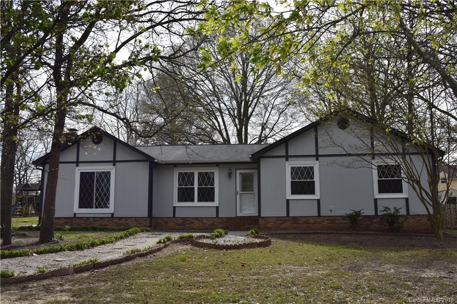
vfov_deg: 39.9
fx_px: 419
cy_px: 152
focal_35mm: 33
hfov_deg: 57.2
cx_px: 228
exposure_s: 1/500
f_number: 8
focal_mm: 22
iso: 200
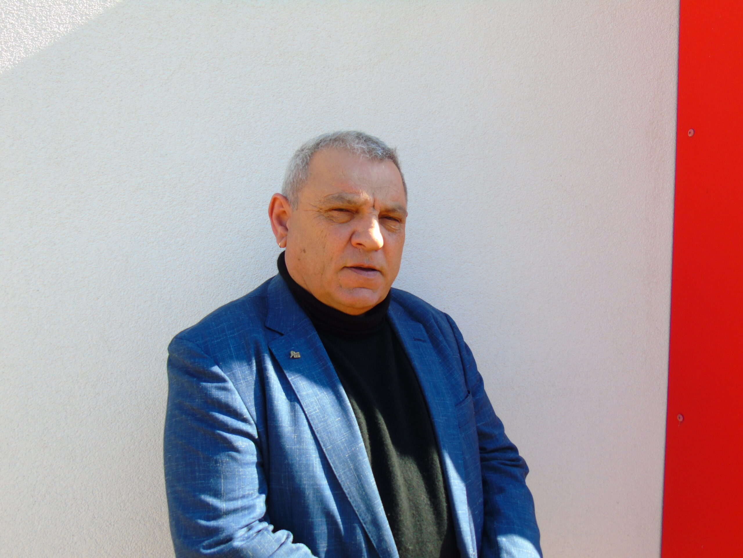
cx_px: 372
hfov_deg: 61.7
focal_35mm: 29
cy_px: 279
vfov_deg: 48.2
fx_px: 622
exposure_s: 1/200
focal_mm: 5.2
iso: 80
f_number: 3.6
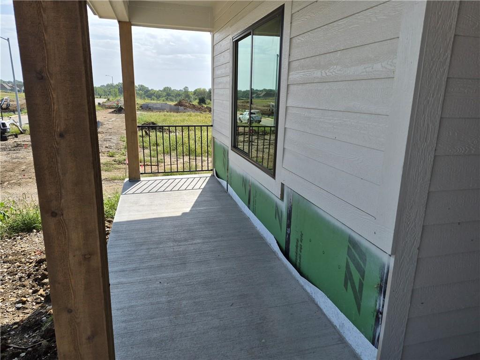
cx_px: 240
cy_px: 180
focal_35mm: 23
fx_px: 319
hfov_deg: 73.9
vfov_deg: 58.9
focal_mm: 5.4
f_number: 1.8
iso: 80
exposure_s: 1/6160
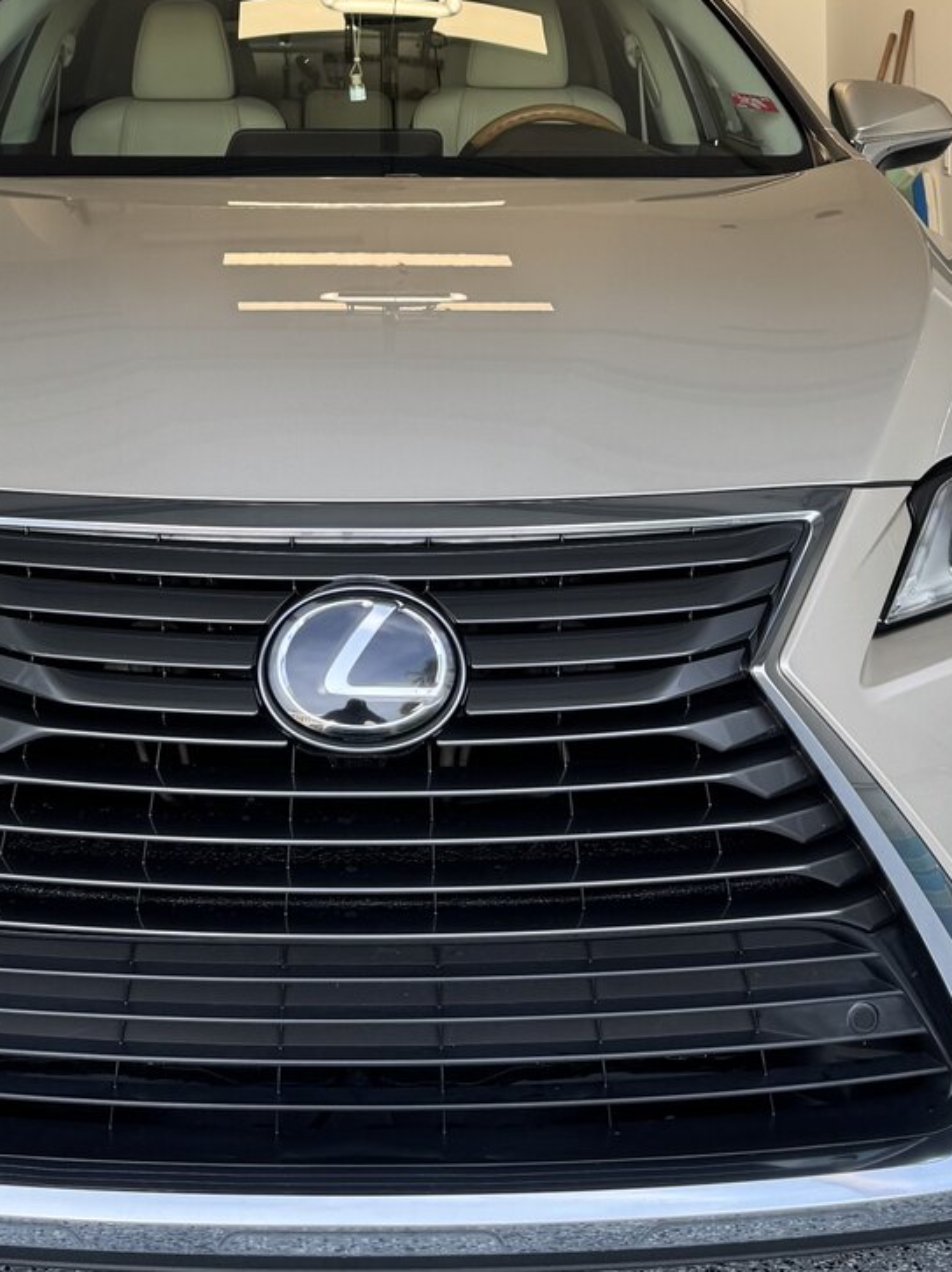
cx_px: 340
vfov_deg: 33.4
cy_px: 23
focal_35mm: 53
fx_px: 1945
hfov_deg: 27.4
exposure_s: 1/198
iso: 64
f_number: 1.78
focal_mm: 6.76
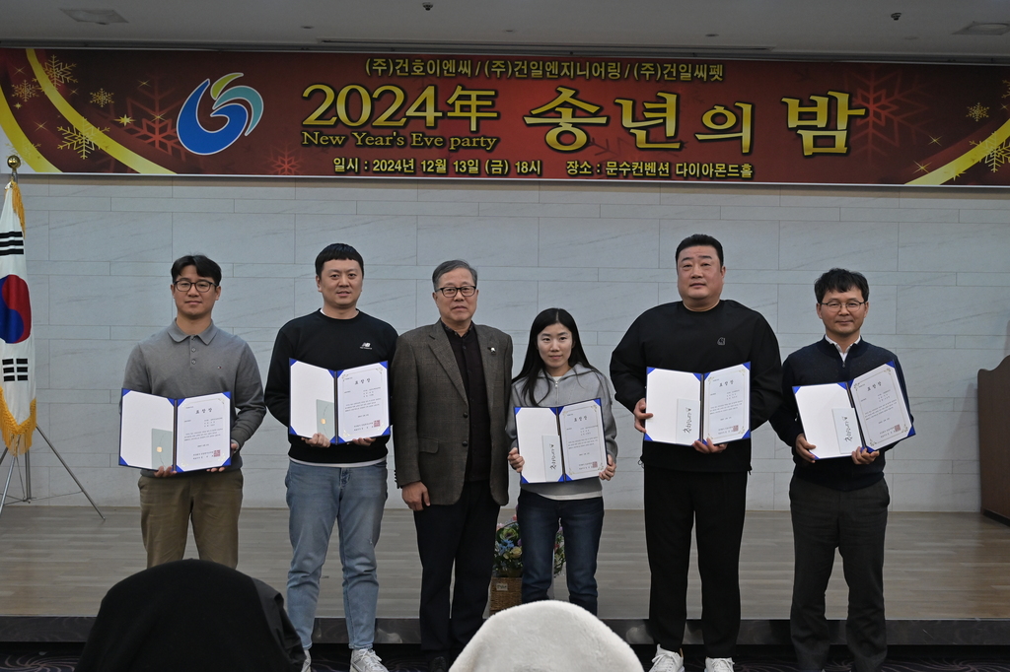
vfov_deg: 35.0
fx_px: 1066
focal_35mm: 38
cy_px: 336
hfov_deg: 50.7
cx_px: 505
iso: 3200
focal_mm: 38
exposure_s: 1/160
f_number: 4.5
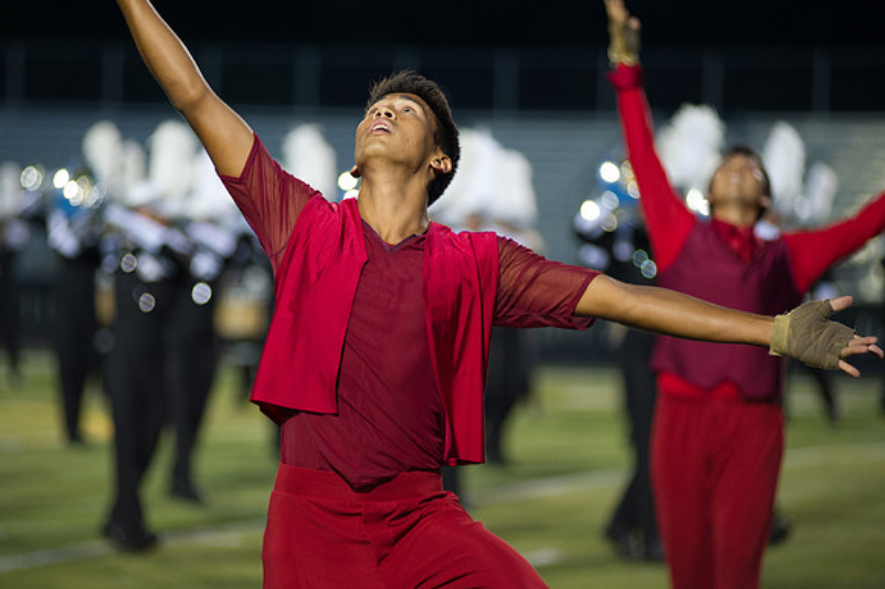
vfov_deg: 7.0
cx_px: 389
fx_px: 4782
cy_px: 325
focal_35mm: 195
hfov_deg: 10.6
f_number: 2.8
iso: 2500
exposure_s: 1/160
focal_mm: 170
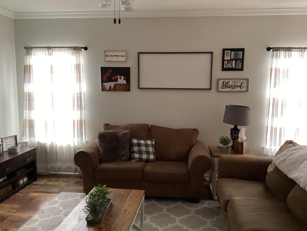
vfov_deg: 45.4
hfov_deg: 58.4
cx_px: 154
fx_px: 275
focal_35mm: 31
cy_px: 116
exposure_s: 1/40
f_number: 2.4
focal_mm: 3.3
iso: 320
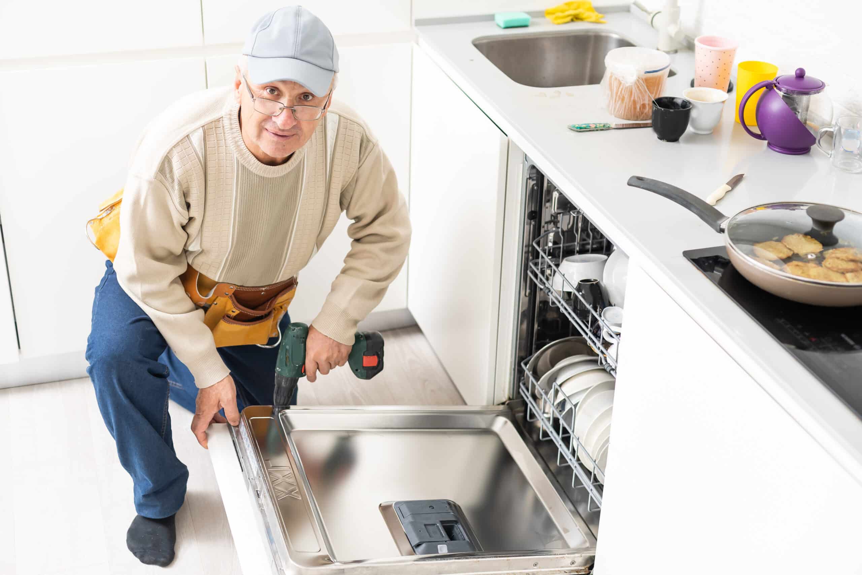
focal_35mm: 50
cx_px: 431
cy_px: 288
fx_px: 1197
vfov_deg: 27.0
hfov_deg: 39.6
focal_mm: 50
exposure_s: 1/100
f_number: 2.8
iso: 125
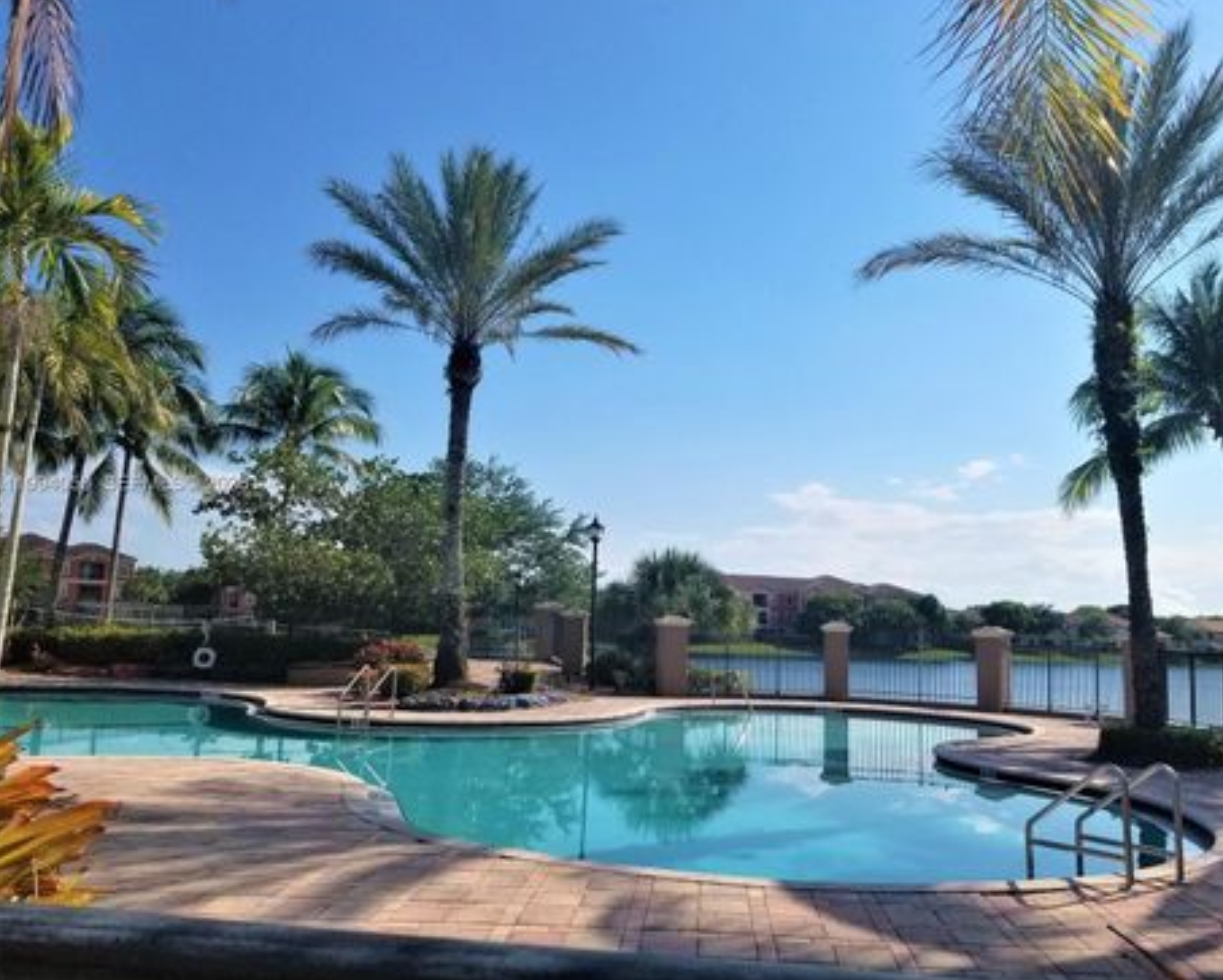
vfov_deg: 51.6
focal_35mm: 28
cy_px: 485
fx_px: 1014
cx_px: 661
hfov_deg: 62.1
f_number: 1.7
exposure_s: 1/6096
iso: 50
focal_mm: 4.25
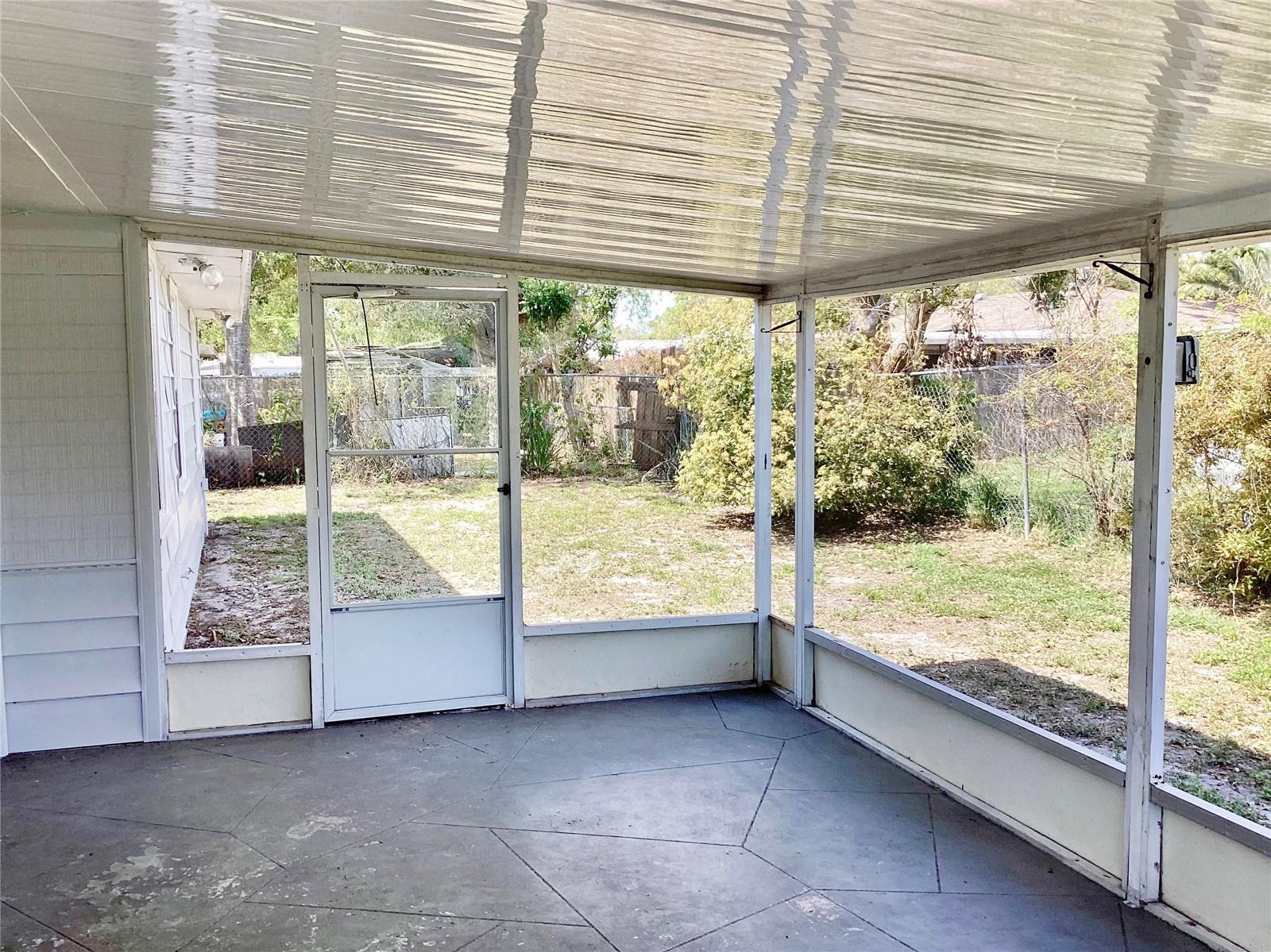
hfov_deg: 58.4
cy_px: 476
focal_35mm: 31
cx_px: 636
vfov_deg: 45.4
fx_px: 1138
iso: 25
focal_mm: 3.3
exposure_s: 1/204
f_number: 2.4
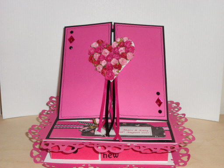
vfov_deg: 28.0
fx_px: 336
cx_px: 112
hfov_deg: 36.8
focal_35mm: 52
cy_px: 84
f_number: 5
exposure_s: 1/60
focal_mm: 9.3
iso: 200
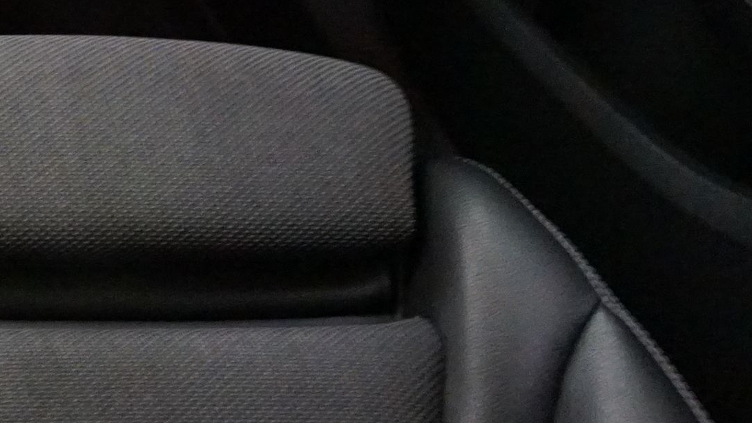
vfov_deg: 11.3
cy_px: -45
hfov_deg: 16.7
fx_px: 2114
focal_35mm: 106
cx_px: -606
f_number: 3.5
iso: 6400
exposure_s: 1/30
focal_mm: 28
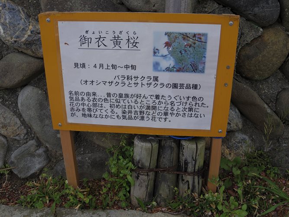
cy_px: 108
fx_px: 309
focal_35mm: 37
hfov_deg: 50.1
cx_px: 144
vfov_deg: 38.7
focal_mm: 8
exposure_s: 1/640
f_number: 4
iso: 100
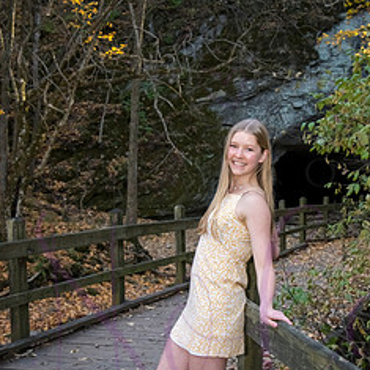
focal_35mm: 65
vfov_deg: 26.4
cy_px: 228
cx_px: 228
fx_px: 786
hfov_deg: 26.4
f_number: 6.3
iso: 800
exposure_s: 1/250
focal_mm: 40
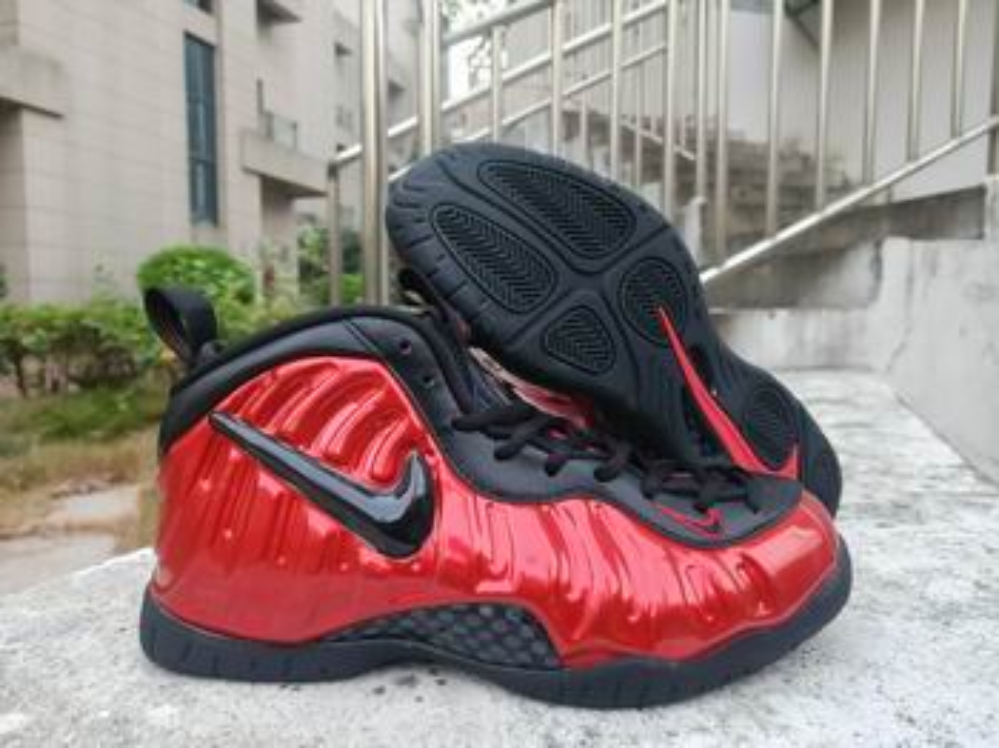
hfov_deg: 74.0
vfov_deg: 58.8
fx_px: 663
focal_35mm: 23
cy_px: 374
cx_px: 500
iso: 500
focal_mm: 5.4
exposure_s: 1/33
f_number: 1.8
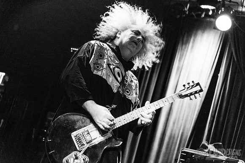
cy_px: 82
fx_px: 476
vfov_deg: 19.5
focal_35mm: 70
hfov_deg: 28.8
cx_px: 122
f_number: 3.2
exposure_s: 1/125
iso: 3200
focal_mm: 70
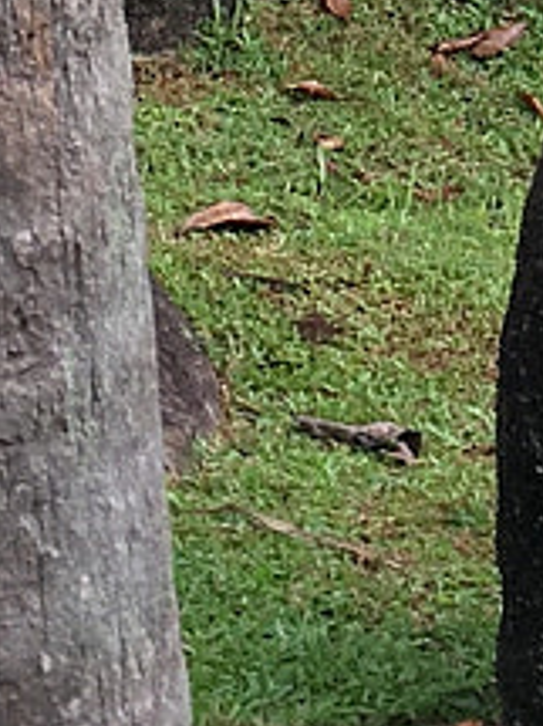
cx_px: 884
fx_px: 4522
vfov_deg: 8.3
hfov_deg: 6.7
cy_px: -1074
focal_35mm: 216
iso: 25
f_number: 2.2
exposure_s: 1/320
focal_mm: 4.15
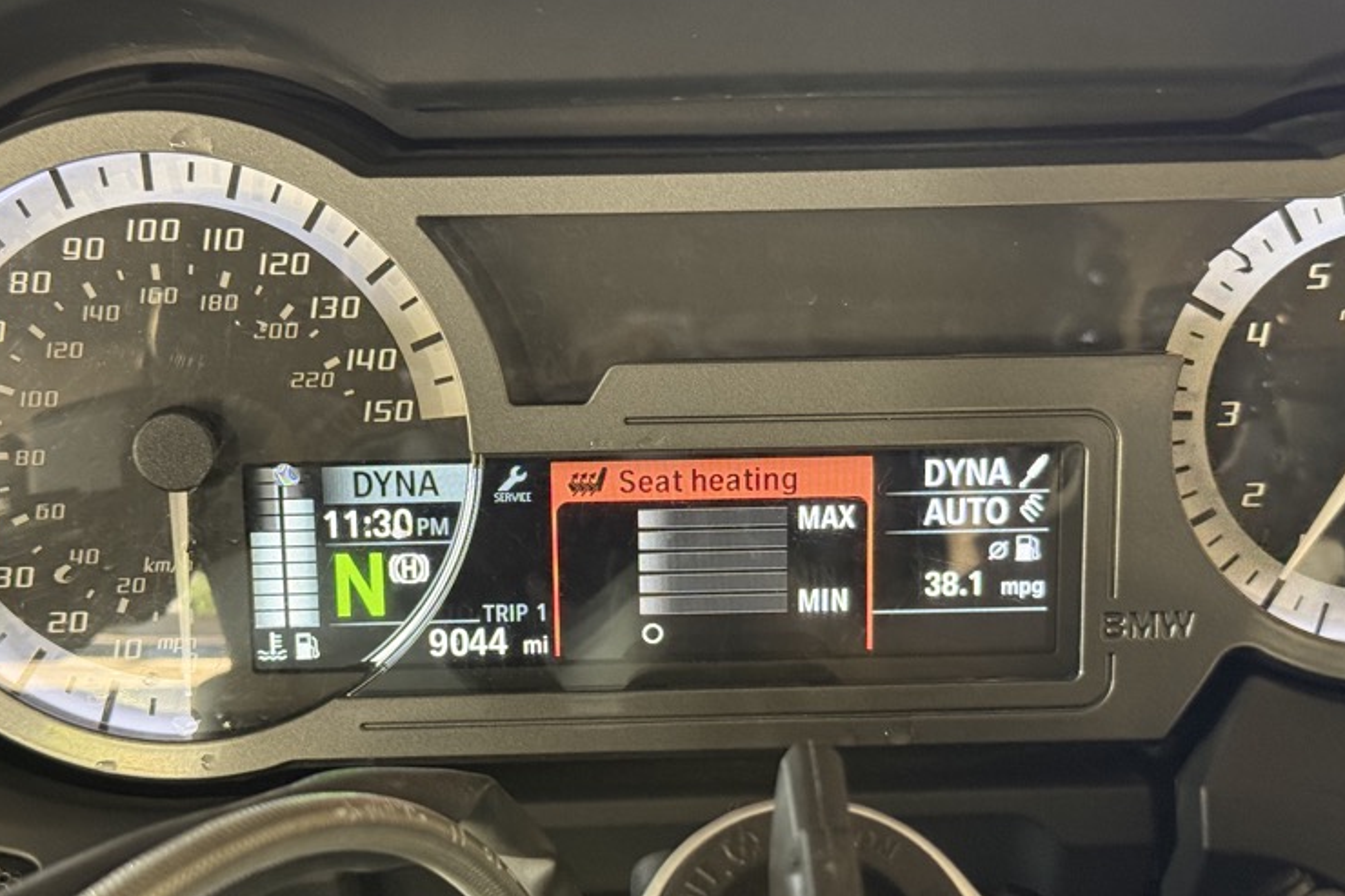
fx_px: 2017
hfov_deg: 36.9
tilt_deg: -29.1
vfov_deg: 25.0
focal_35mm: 54
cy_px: 511
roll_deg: -0.4
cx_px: 676
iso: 400
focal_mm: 6.76
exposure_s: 1/38
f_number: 1.78
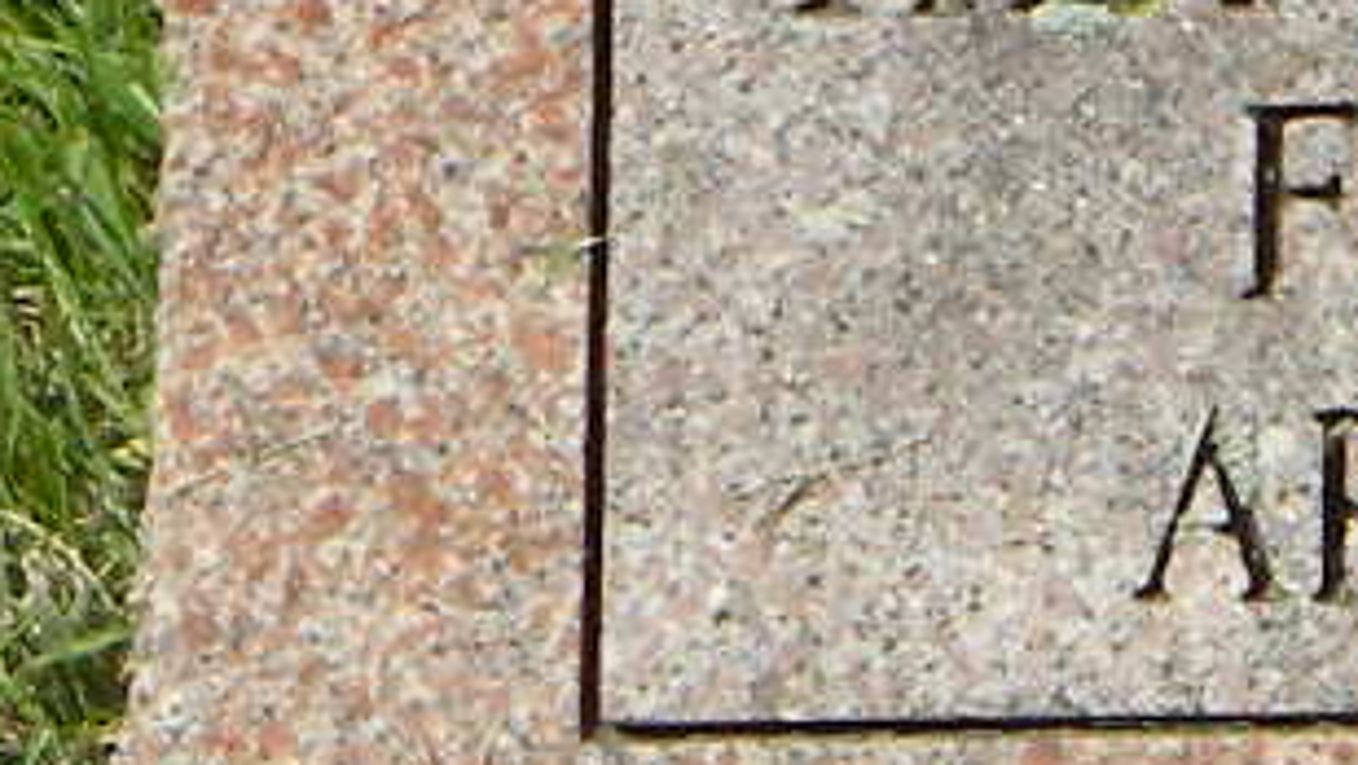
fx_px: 14587
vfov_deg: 3.0
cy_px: 18
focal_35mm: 405
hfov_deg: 5.0
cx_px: 4377
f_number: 4.1
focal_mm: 10.1
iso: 80
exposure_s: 1/414
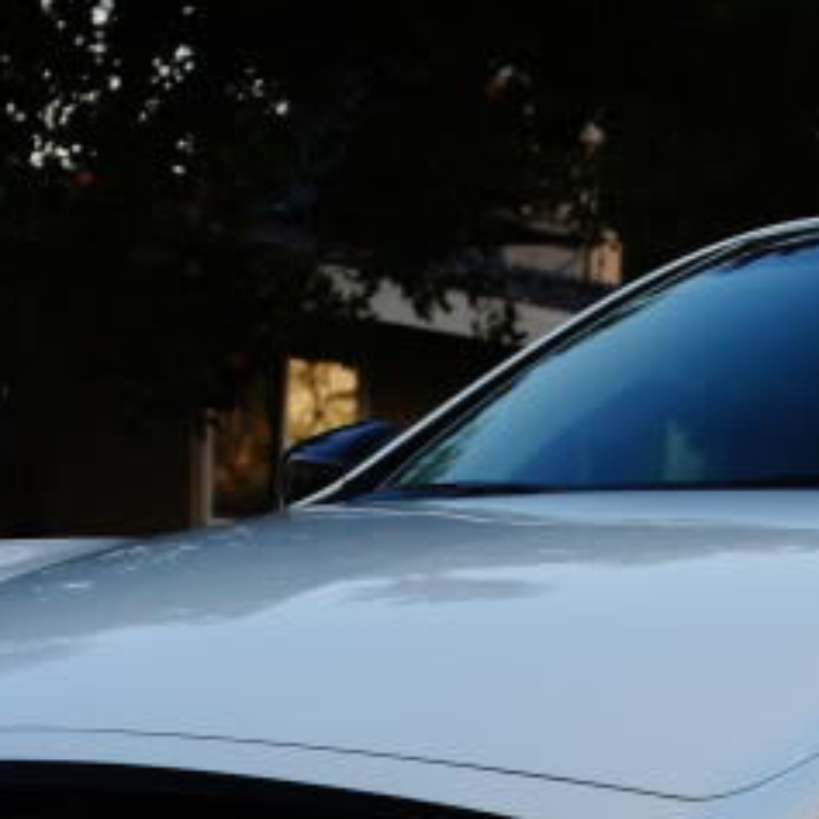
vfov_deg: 9.8
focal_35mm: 176
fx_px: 4711
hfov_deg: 9.9
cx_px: 786
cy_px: 919
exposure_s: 1/80
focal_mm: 32
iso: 200
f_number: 4.5
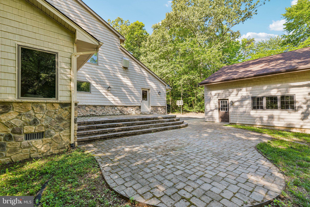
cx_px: 155
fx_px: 129
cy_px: 104
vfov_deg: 77.3
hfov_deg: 100.4
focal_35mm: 15
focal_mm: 15
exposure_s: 1/20
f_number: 8
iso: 100
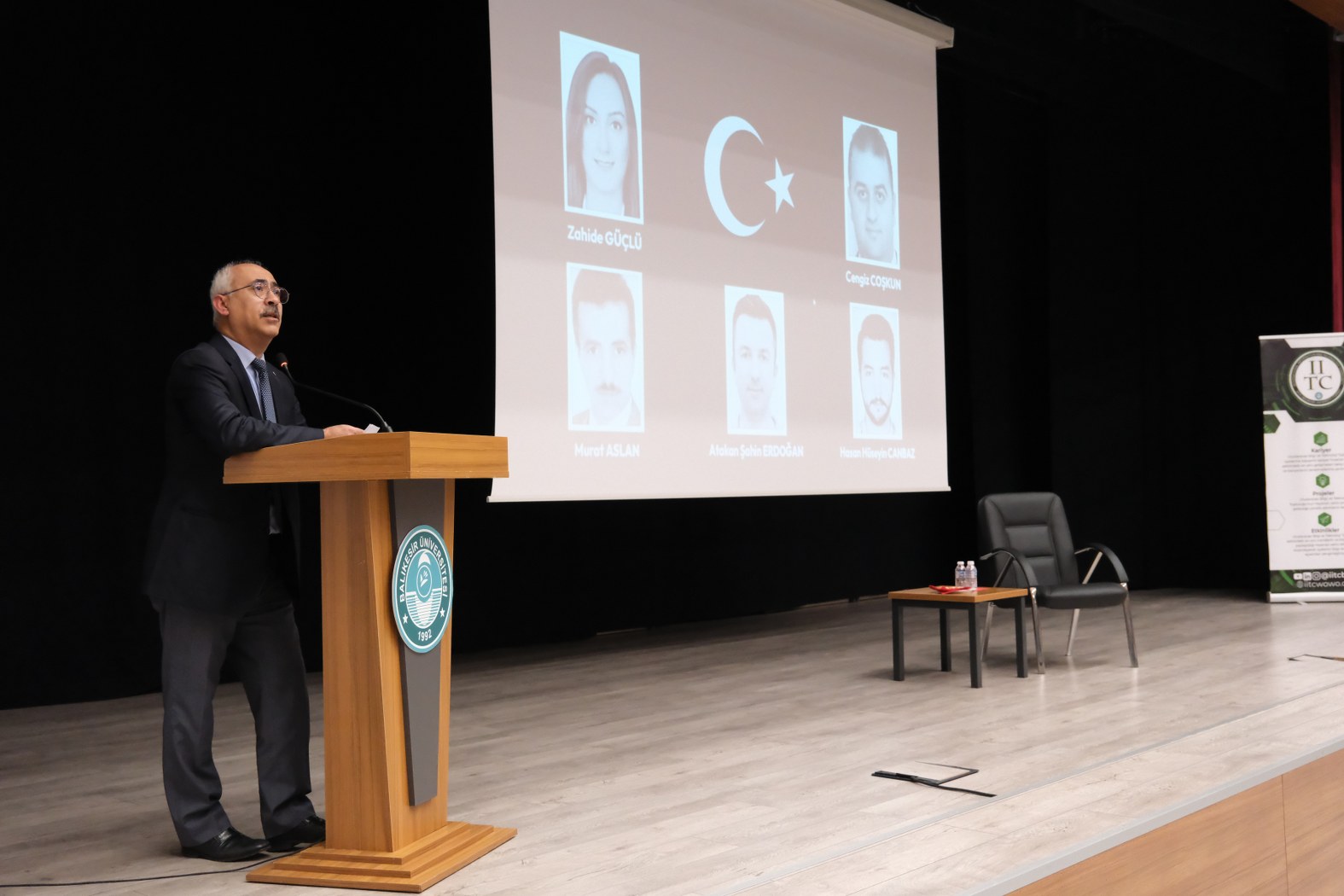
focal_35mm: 37
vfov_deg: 35.9
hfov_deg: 51.9
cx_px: 672
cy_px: 448
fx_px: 1381
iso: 6400
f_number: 4
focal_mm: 24.7
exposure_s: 1/100
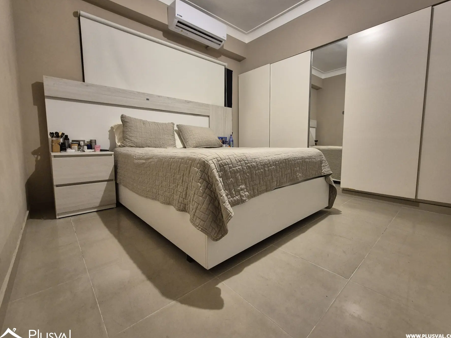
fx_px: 182
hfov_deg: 102.0
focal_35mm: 14
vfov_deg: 85.6
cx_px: 235
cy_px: 165
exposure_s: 1/60
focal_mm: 2.2
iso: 800
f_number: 2.2
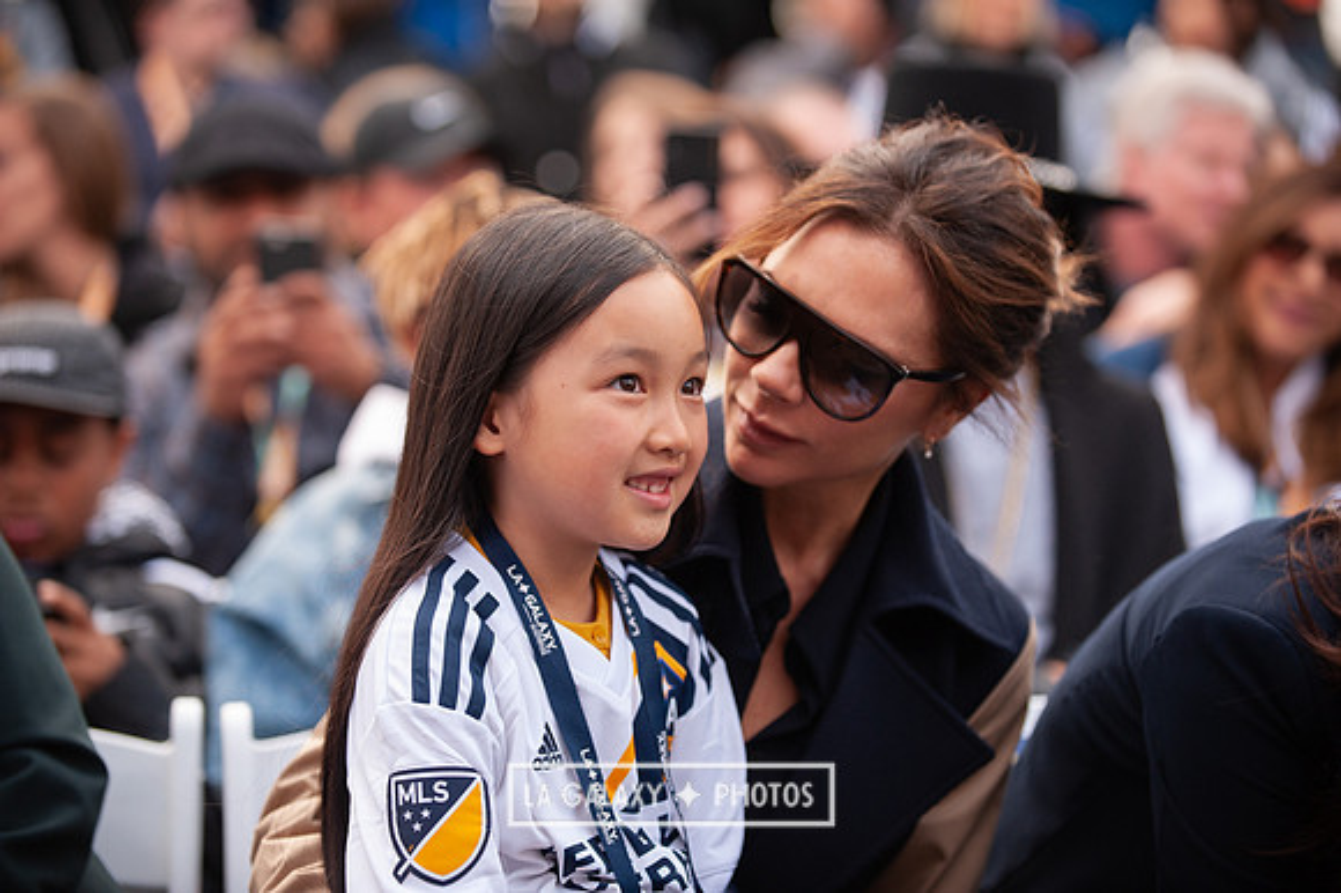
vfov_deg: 13.0
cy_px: 446
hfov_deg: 19.5
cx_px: 670
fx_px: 3909
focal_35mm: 105
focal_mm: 105
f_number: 2.8
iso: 640
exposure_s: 1/1250
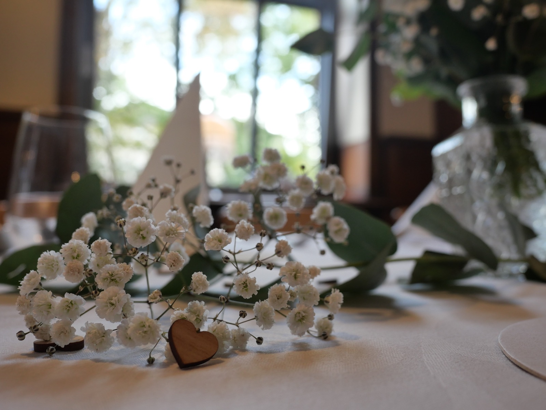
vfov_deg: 46.8
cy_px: 205
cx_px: 273
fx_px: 473
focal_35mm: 30
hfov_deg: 60.0
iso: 400
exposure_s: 1/60
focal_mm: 15
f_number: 4
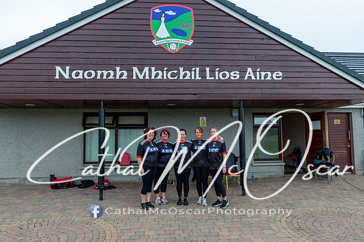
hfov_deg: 71.9
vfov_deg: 51.5
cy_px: 121
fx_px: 251
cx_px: 182
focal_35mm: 25
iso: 900
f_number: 7.1
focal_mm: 24
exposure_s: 1/100
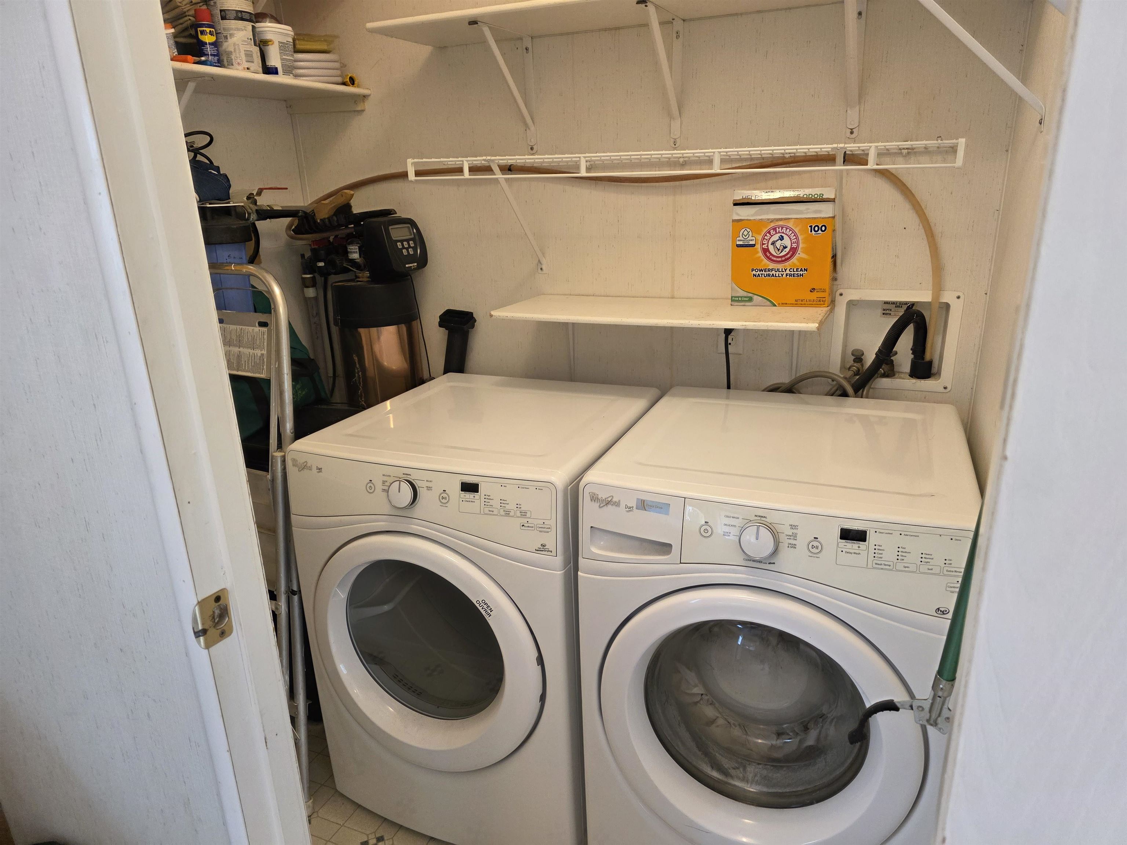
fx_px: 749
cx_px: 564
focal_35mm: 23
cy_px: 422
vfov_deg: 58.9
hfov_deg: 73.9
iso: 320
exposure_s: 1/120
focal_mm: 6.3
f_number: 1.7
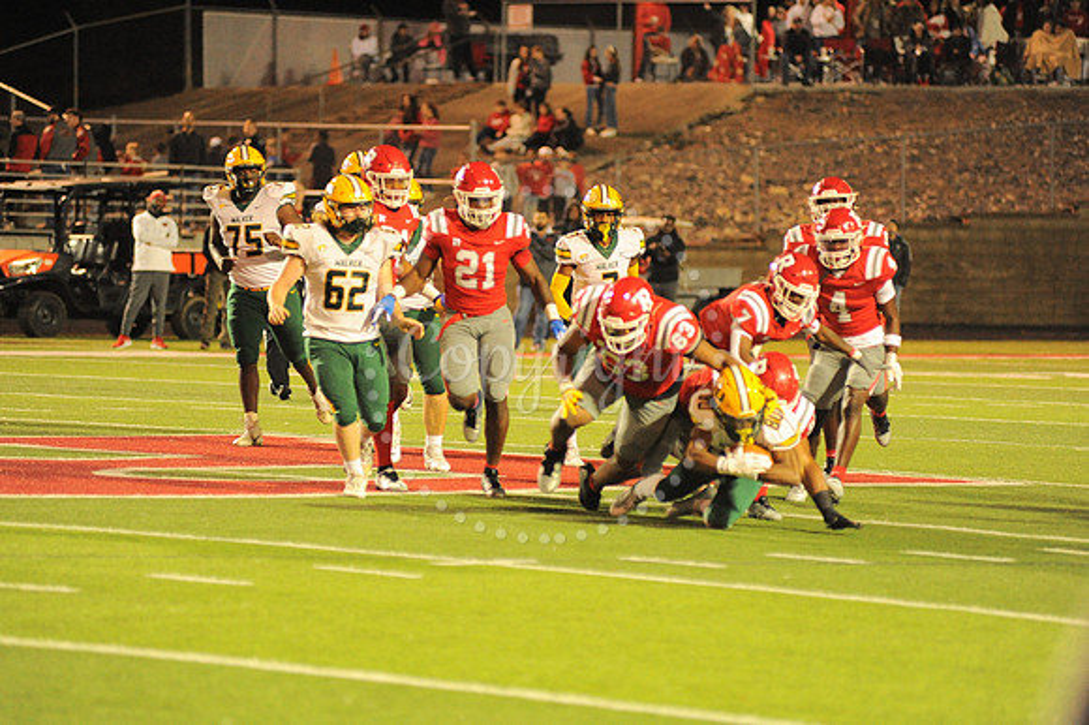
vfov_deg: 6.9
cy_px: 362
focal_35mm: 200
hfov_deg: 10.3
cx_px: 544
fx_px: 6046
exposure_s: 1/320
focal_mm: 200
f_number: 3.2
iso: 5000
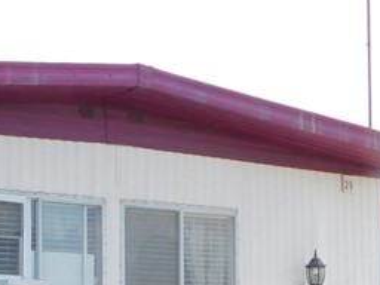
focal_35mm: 92
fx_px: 1010
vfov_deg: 15.6
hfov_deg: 19.0
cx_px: -174
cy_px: 324
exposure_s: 1/640
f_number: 3
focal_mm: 4
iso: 125
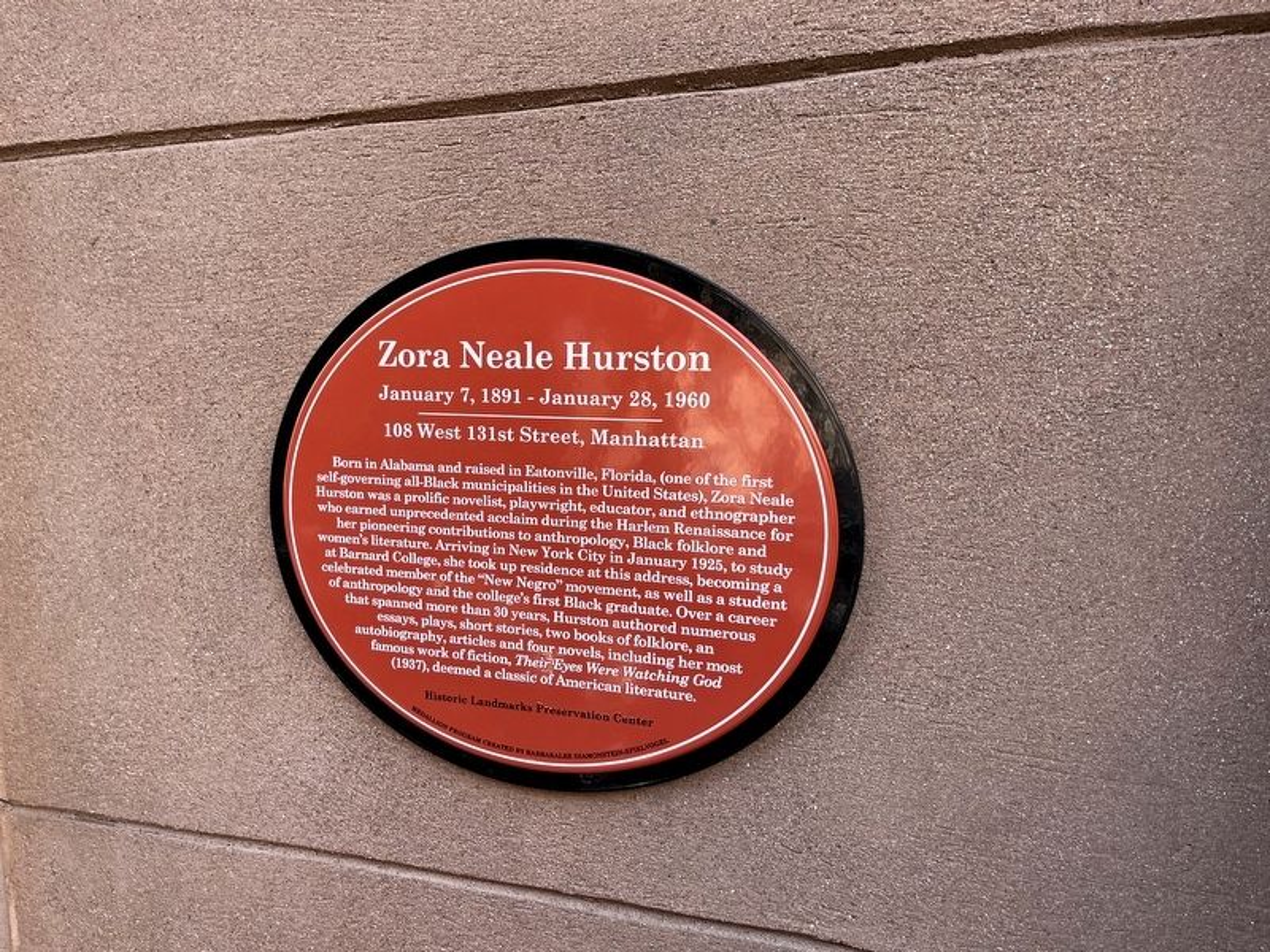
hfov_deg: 67.3
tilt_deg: -7.3
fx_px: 954
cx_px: 635
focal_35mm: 26
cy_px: 476
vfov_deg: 53.1
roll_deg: -0.6
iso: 32
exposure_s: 1/138
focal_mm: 5.1
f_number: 1.6
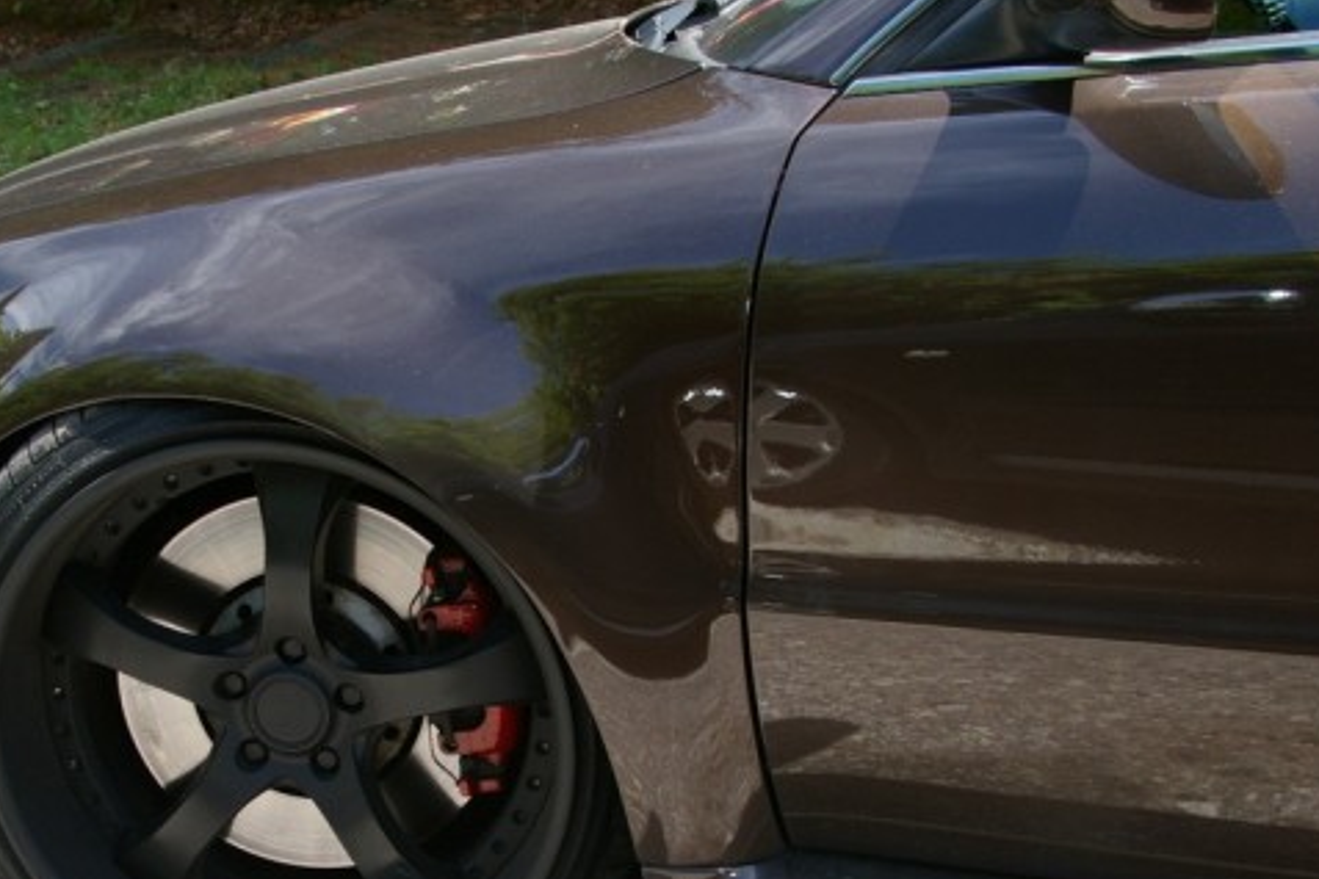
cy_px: 596
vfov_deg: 23.3
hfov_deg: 34.1
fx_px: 2119
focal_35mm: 58
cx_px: 384
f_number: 8
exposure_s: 1/90
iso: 200
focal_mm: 23
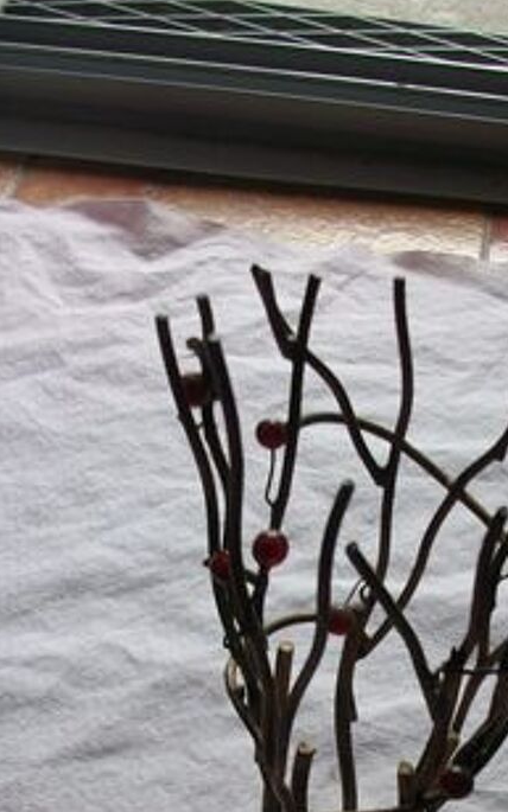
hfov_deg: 19.5
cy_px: 749
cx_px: 400
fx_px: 1462
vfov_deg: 29.6
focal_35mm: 66
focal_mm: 5.7
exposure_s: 1/58.3
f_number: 2.9
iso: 80
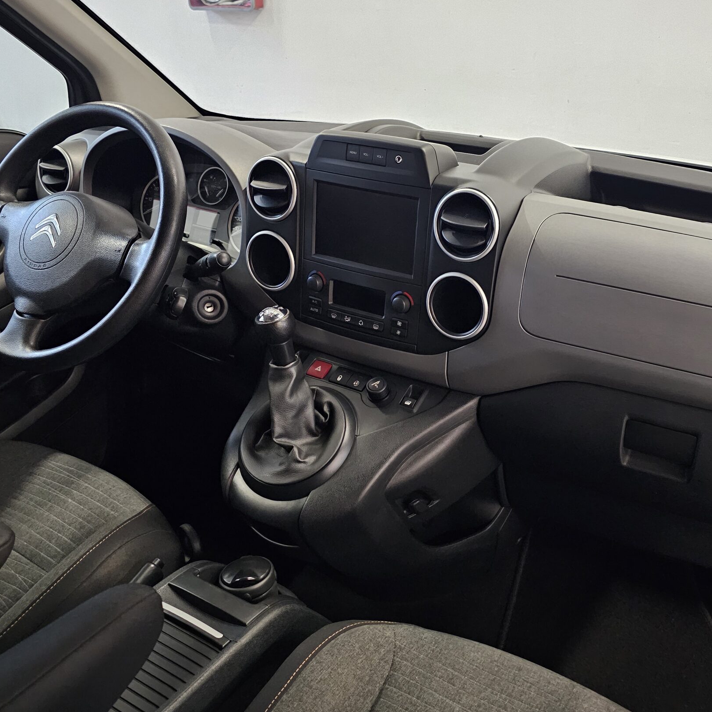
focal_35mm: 32
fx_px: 745
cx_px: 428
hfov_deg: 50.8
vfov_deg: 51.1
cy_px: 342
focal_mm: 6.3
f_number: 1.7
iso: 1250
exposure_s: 1/24
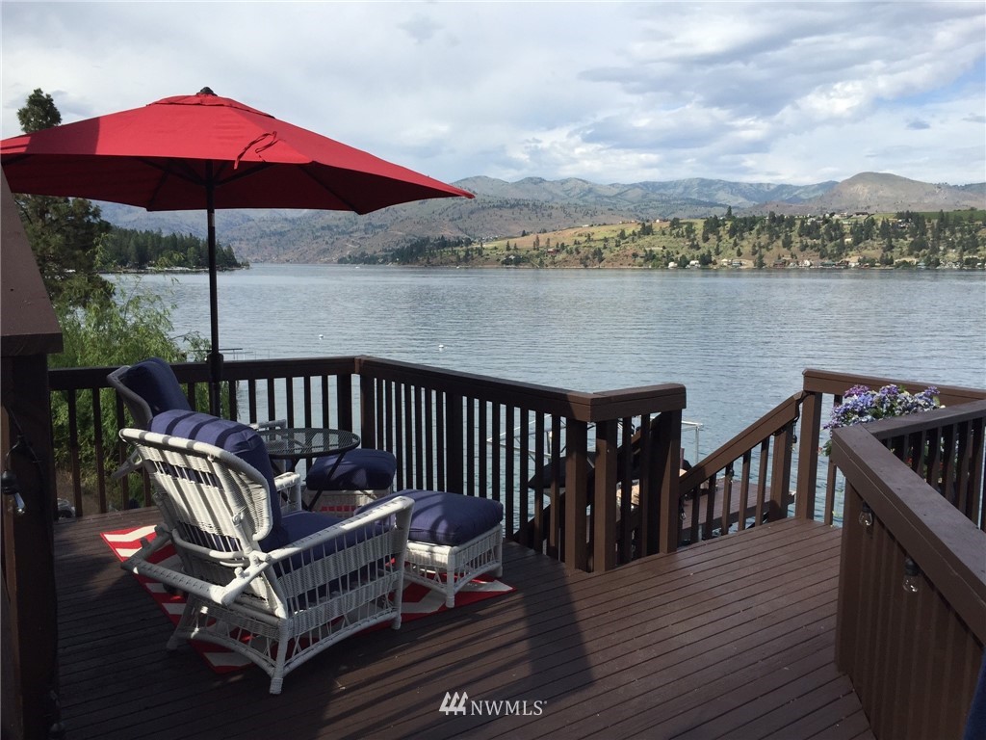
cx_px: 493
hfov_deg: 61.7
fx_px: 826
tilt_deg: -7.2
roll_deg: -0.5
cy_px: 370
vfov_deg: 48.2
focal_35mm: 29
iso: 32
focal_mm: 4.15
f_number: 2.2
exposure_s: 1/1883
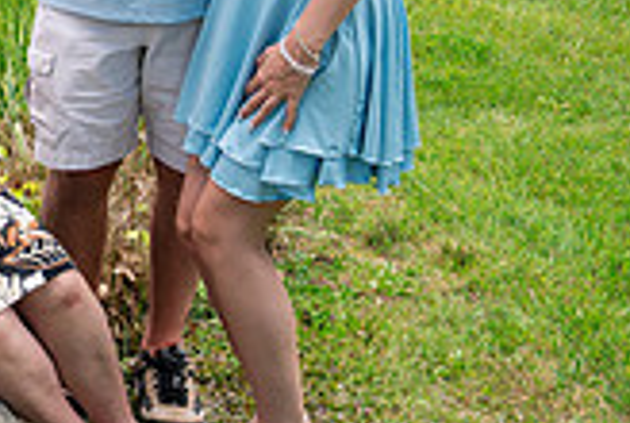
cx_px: -494
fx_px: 2209
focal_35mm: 126
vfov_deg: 10.8
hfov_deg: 14.4
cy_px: -46
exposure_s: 1/250
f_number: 6.3
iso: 250
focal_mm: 34
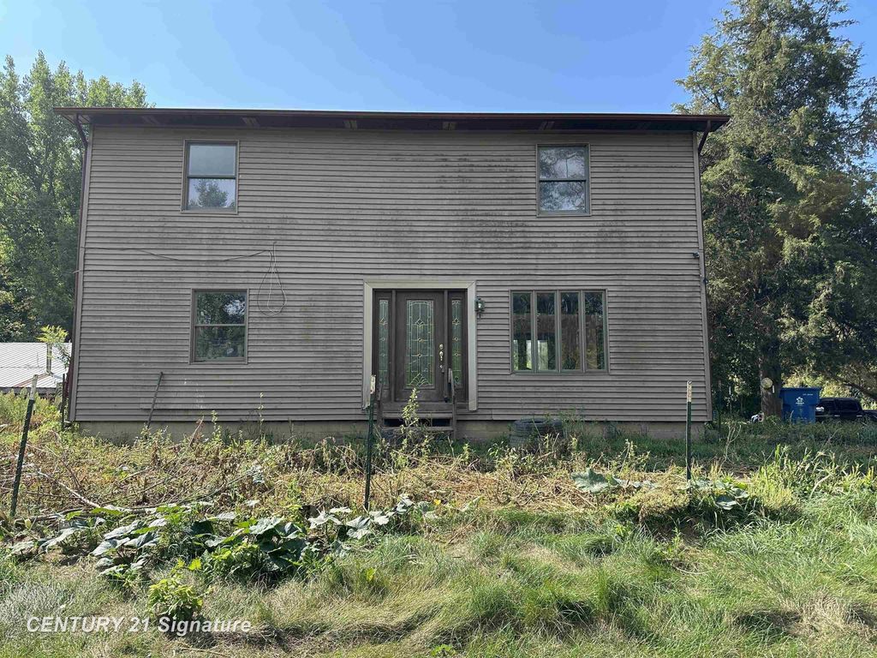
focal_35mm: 24
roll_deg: +0.2
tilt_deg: +5.6
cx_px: 438
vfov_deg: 56.8
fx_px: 608
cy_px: 329
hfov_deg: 71.6
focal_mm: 6.86
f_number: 1.78
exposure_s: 1/1562
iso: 80
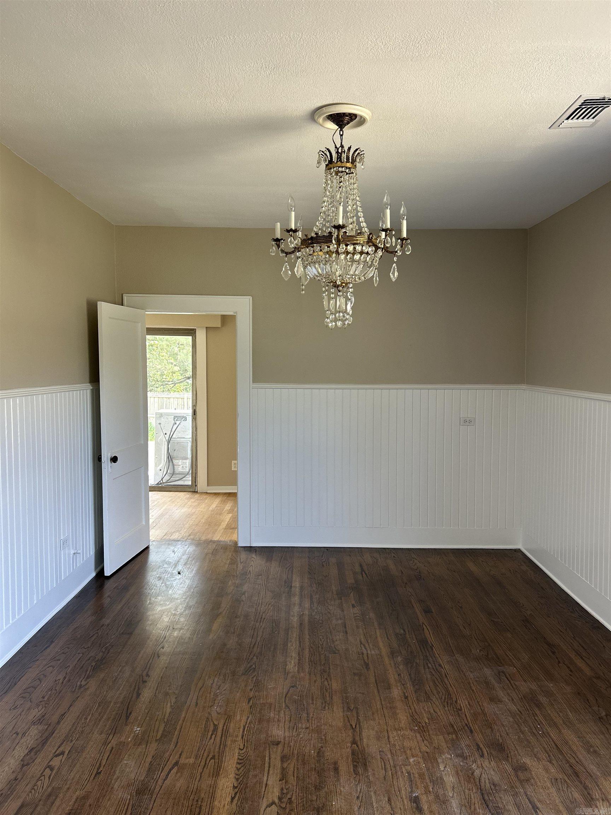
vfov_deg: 67.3
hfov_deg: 53.1
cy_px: 408
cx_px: 306
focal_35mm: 26
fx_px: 612
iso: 80
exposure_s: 1/121
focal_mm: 5.7
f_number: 1.5
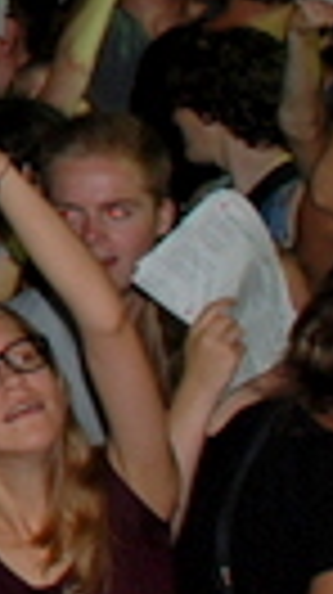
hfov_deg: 5.0
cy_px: -126
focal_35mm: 206
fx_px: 3242
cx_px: -1179
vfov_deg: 10.3
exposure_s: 1/60
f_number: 4
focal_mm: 24
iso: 320
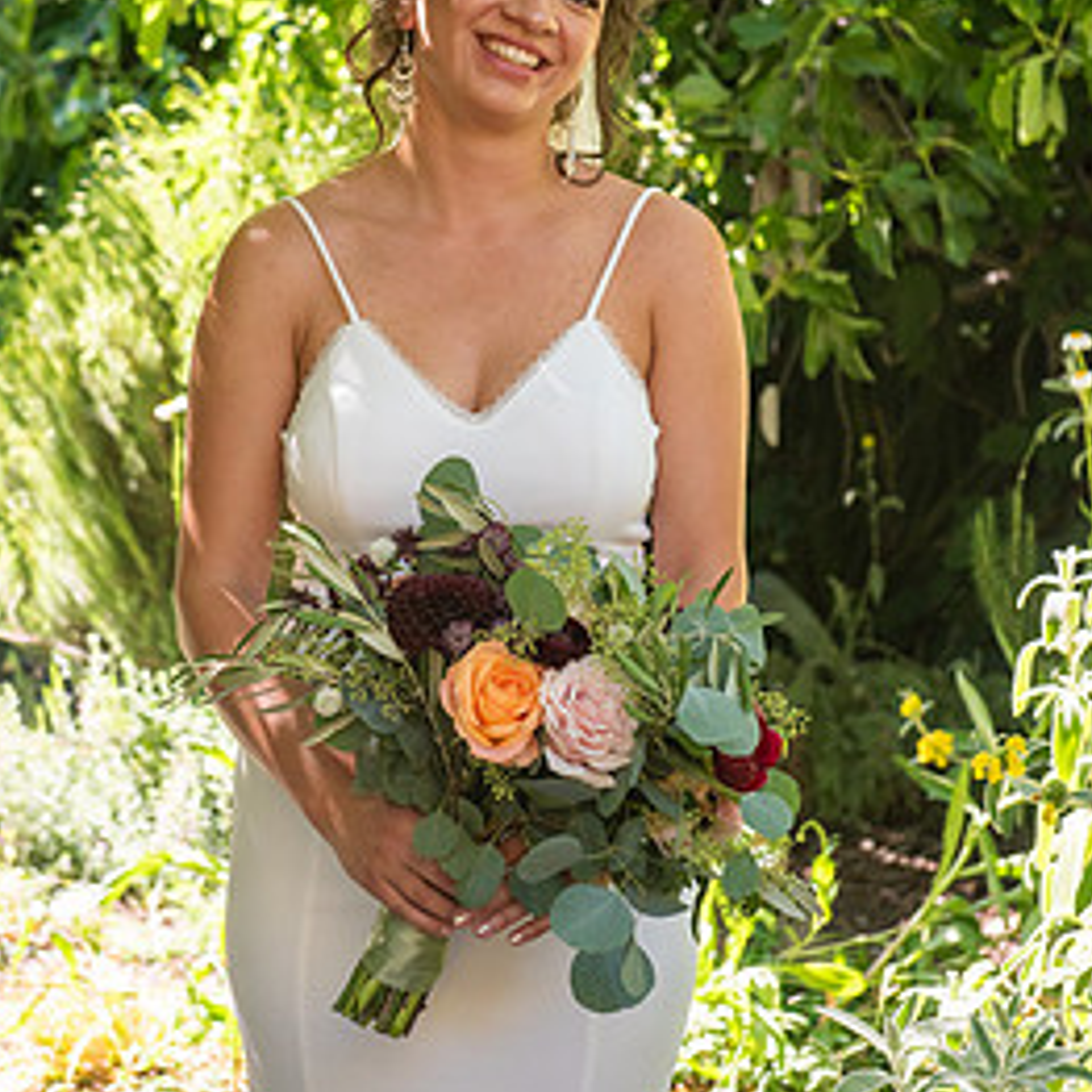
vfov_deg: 17.0
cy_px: 350
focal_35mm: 102
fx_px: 3640
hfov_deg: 17.1
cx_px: 496
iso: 640
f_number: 5
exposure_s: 1/500
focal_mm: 70
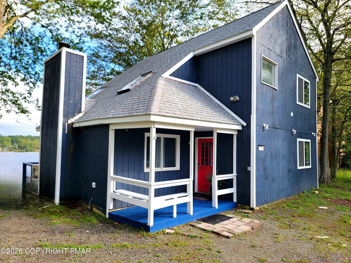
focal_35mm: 24
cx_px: 176
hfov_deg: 71.6
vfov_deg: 56.8
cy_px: 132
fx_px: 243
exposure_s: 1/208
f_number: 1.8
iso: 16
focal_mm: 6.7
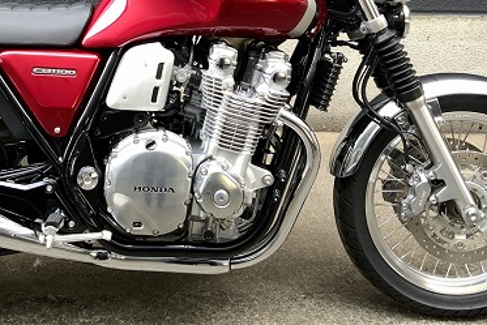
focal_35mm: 57
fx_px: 771
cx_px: 165
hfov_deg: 34.7
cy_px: 16
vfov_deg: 23.0
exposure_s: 1/60
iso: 80
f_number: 1.8
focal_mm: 3
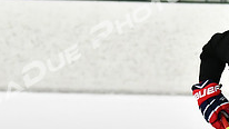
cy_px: 175
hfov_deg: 5.1
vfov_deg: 2.9
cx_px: 186
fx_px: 2554
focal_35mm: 420
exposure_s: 1/1250
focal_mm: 95
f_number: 2.8
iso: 5000
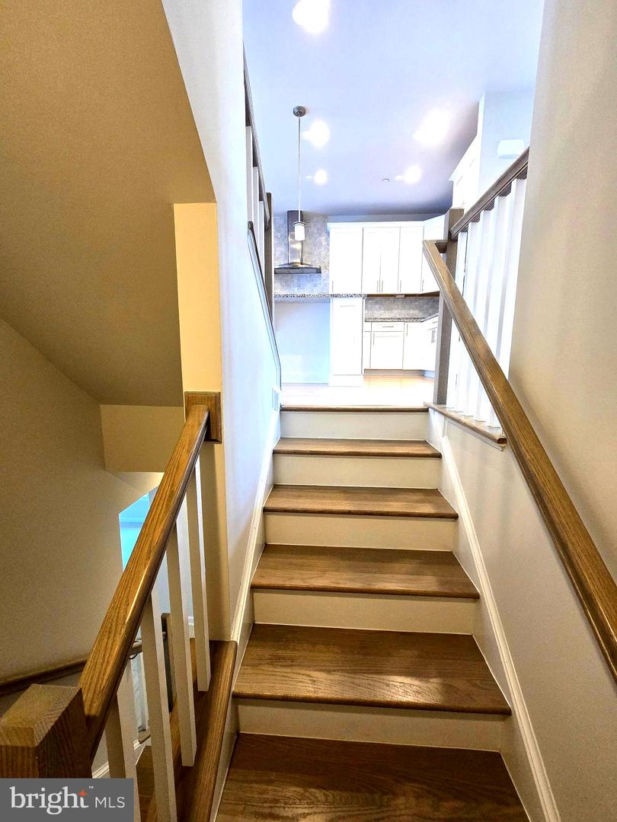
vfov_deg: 106.2
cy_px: 411
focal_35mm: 13
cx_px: 308
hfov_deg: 89.9
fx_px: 309
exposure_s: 1/60
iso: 320
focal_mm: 2.2
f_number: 2.2
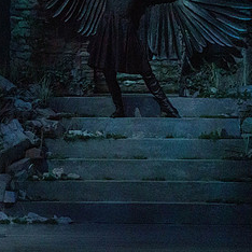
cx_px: -56
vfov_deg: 3.4
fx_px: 4242
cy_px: 81
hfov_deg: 3.4
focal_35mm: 515
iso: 8000
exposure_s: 1/320
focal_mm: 244
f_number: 5.6
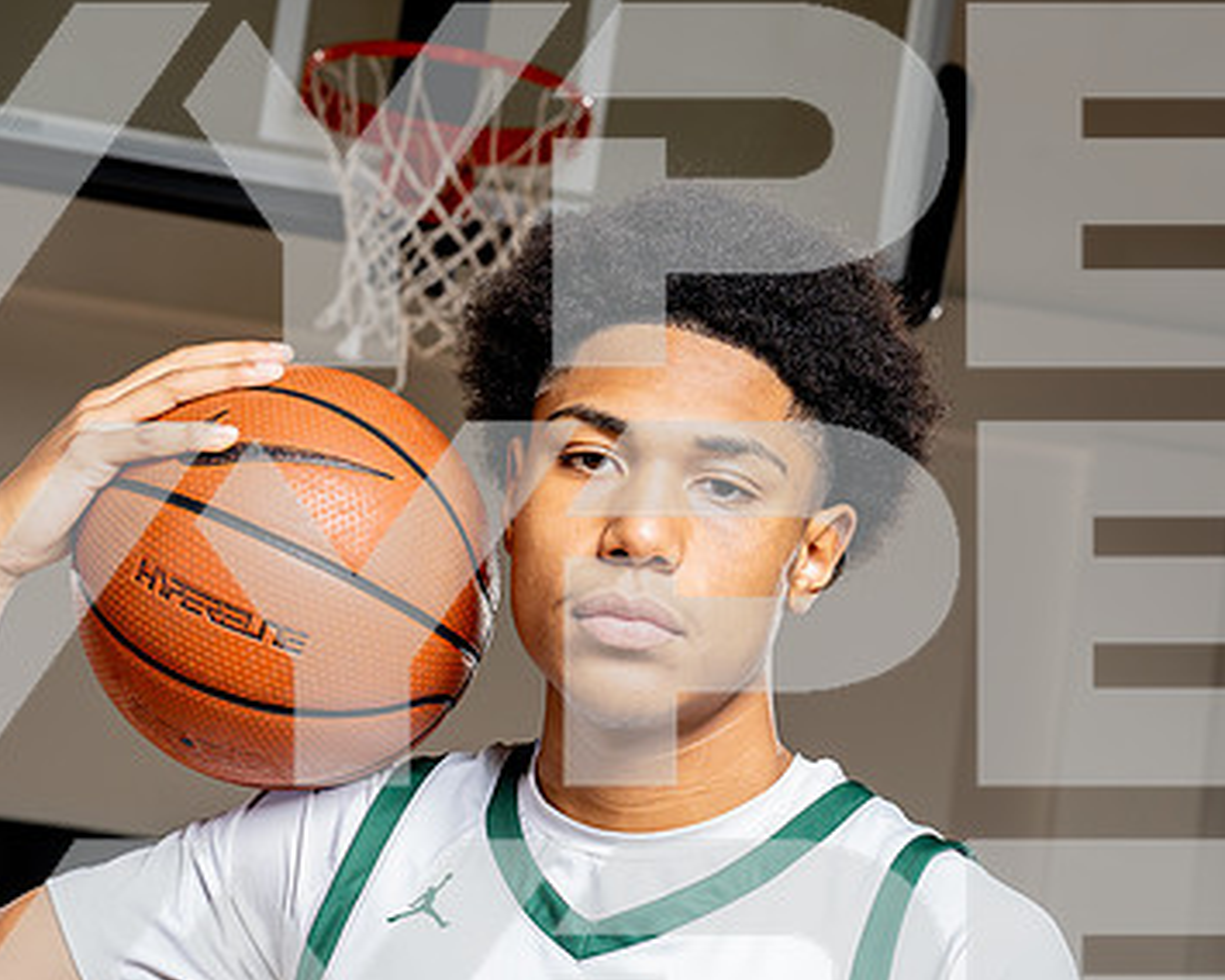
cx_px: 497
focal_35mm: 86
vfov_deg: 17.8
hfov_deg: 22.2
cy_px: 606
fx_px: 3118
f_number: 7.1
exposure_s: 1/250
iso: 250
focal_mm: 56
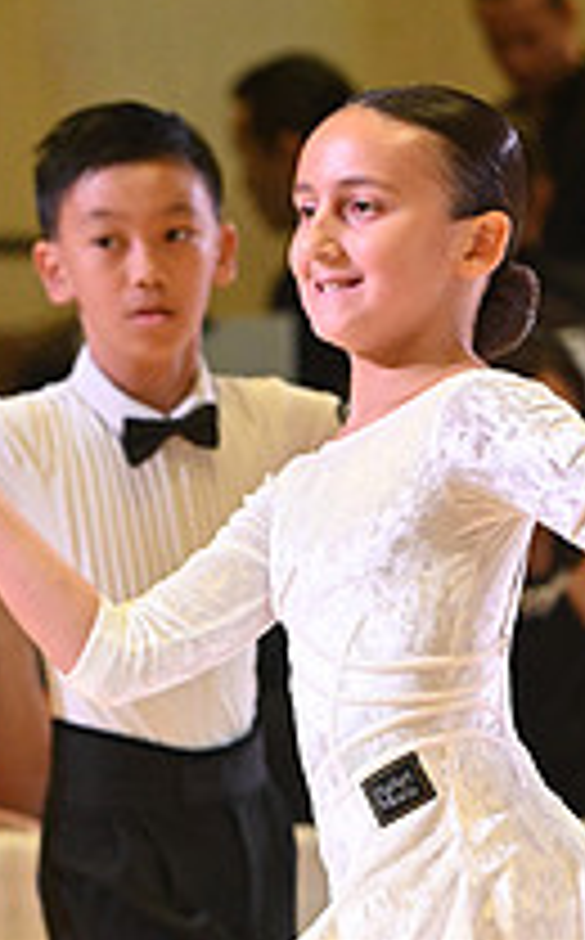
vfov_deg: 4.2
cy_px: 1097
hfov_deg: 2.6
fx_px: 12696
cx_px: 335
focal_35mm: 496
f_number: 5.6
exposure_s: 1/400
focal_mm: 175
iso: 4000
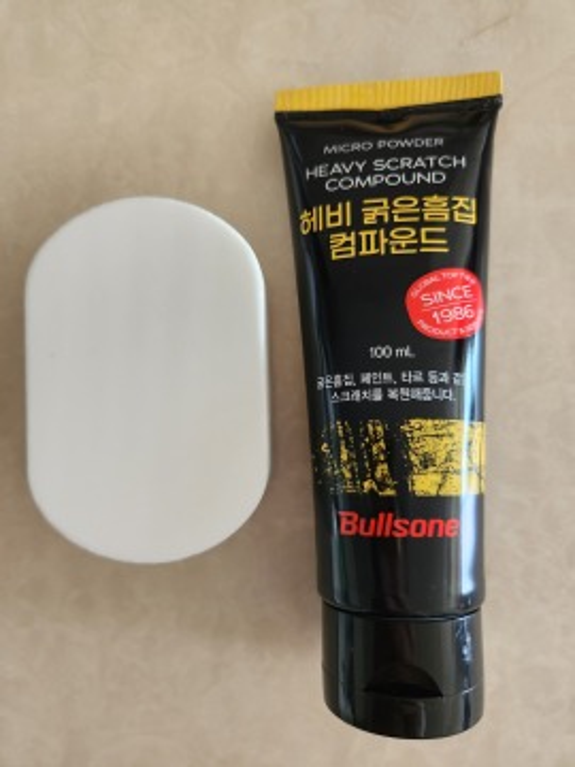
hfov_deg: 58.9
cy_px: 384
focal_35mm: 23
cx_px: 288
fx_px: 509
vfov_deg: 73.9
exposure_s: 1/120
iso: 500
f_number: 1.8
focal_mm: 5.4
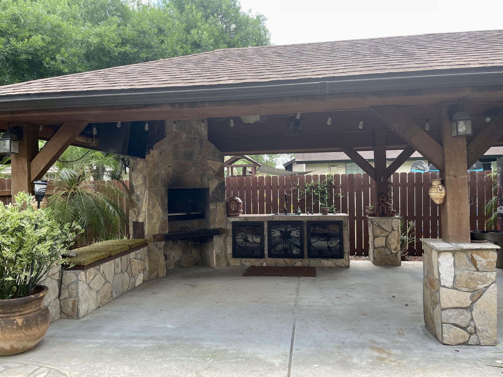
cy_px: 188
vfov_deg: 53.1
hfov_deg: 67.3
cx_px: 252
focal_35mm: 26
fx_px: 378
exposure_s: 1/292
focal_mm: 4.2
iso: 32
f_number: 1.6
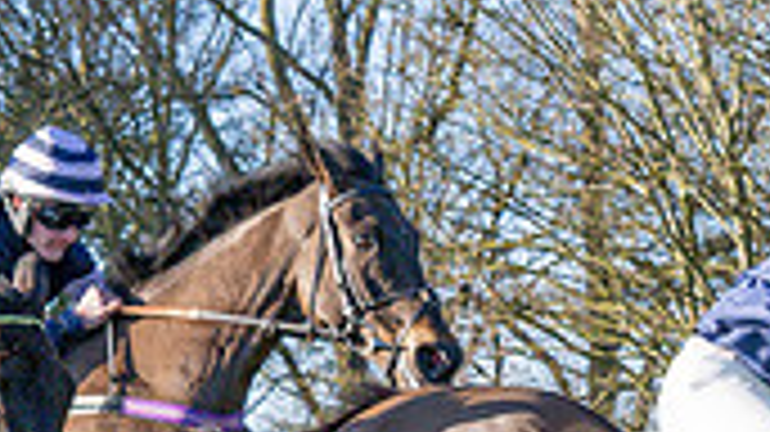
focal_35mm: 229
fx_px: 4673
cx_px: 348
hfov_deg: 9.4
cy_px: 701
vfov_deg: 5.2
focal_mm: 35
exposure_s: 1/1250
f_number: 5
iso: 400
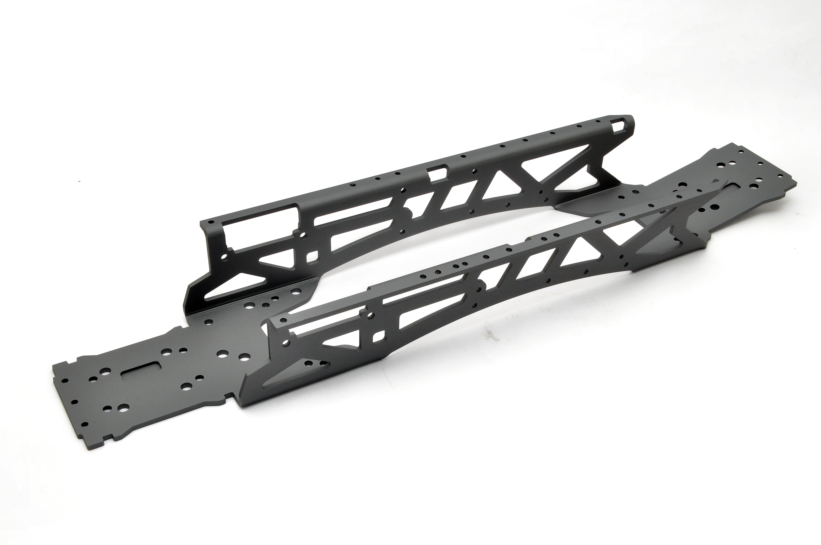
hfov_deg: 41.2
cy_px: 272
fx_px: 1093
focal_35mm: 48
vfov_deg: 28.0
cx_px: 410
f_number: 22
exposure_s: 1/60
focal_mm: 32
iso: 400
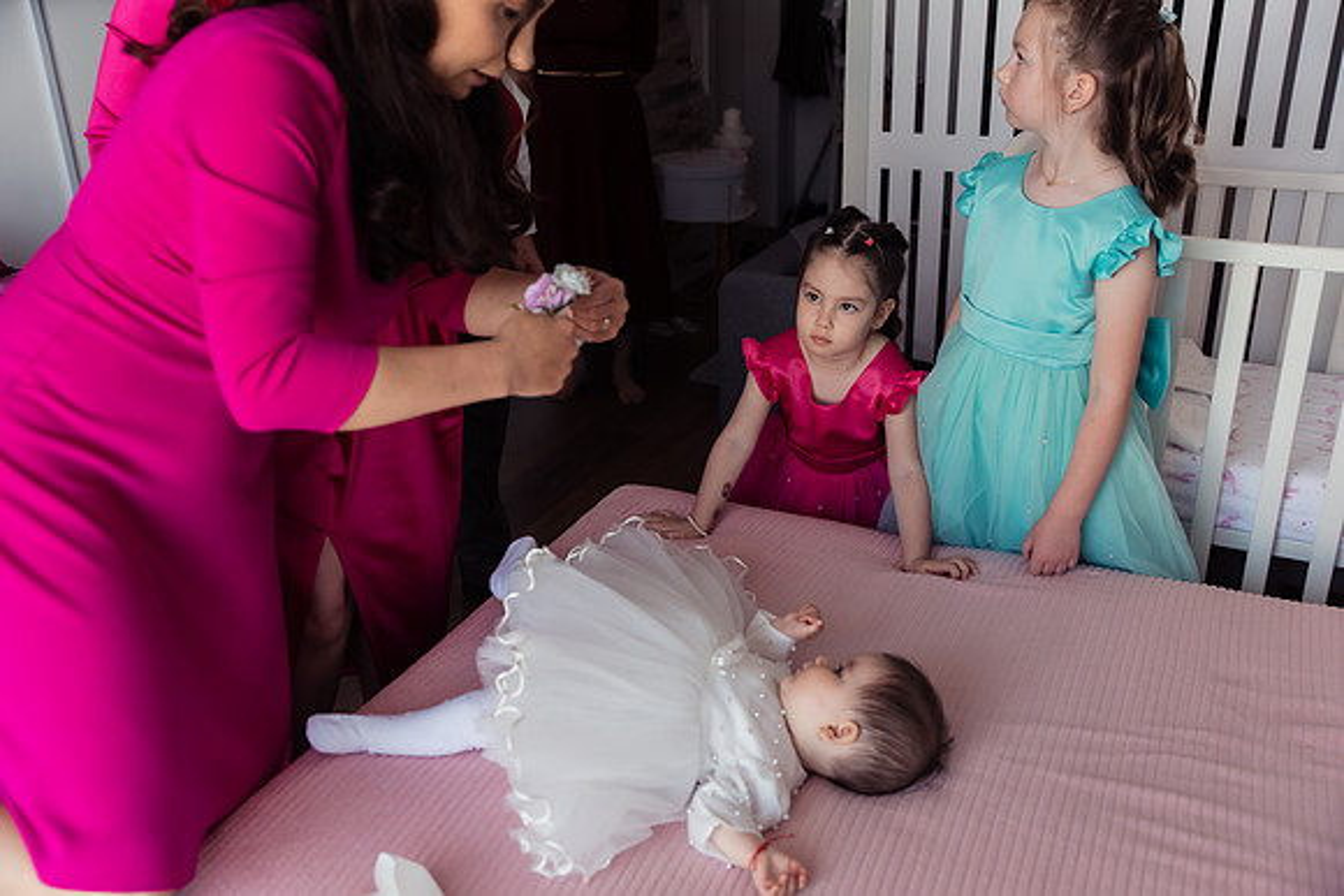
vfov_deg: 41.1
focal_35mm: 32
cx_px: 672
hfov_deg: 58.7
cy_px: 448
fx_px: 1195
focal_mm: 32
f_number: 3.2
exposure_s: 1/250
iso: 800
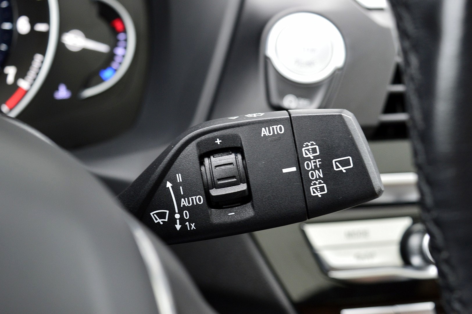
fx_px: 825
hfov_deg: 31.9
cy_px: 157
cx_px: 236
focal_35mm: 63
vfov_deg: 21.5
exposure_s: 1/60
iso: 800
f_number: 7.1
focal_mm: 42
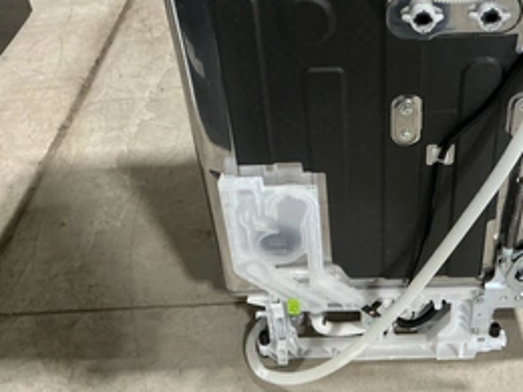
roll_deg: +2.2
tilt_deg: -32.3
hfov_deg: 43.1
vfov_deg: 33.1
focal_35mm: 43
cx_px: 360
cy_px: 115
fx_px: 650
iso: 200
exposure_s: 1/60
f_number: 1.8
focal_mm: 3
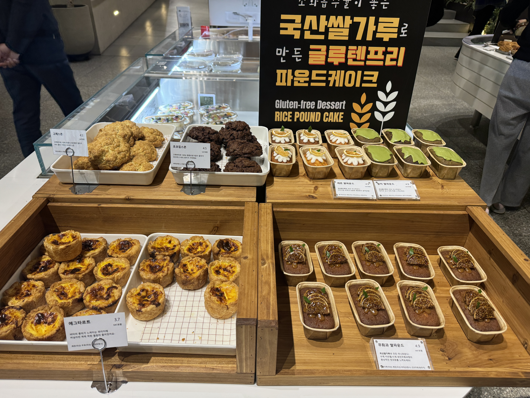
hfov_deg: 71.6
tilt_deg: -30.9
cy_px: 199
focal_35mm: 24
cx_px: 265
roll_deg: -1.3
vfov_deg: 56.8
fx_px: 367
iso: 160
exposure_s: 1/120
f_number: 1.78
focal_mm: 6.76
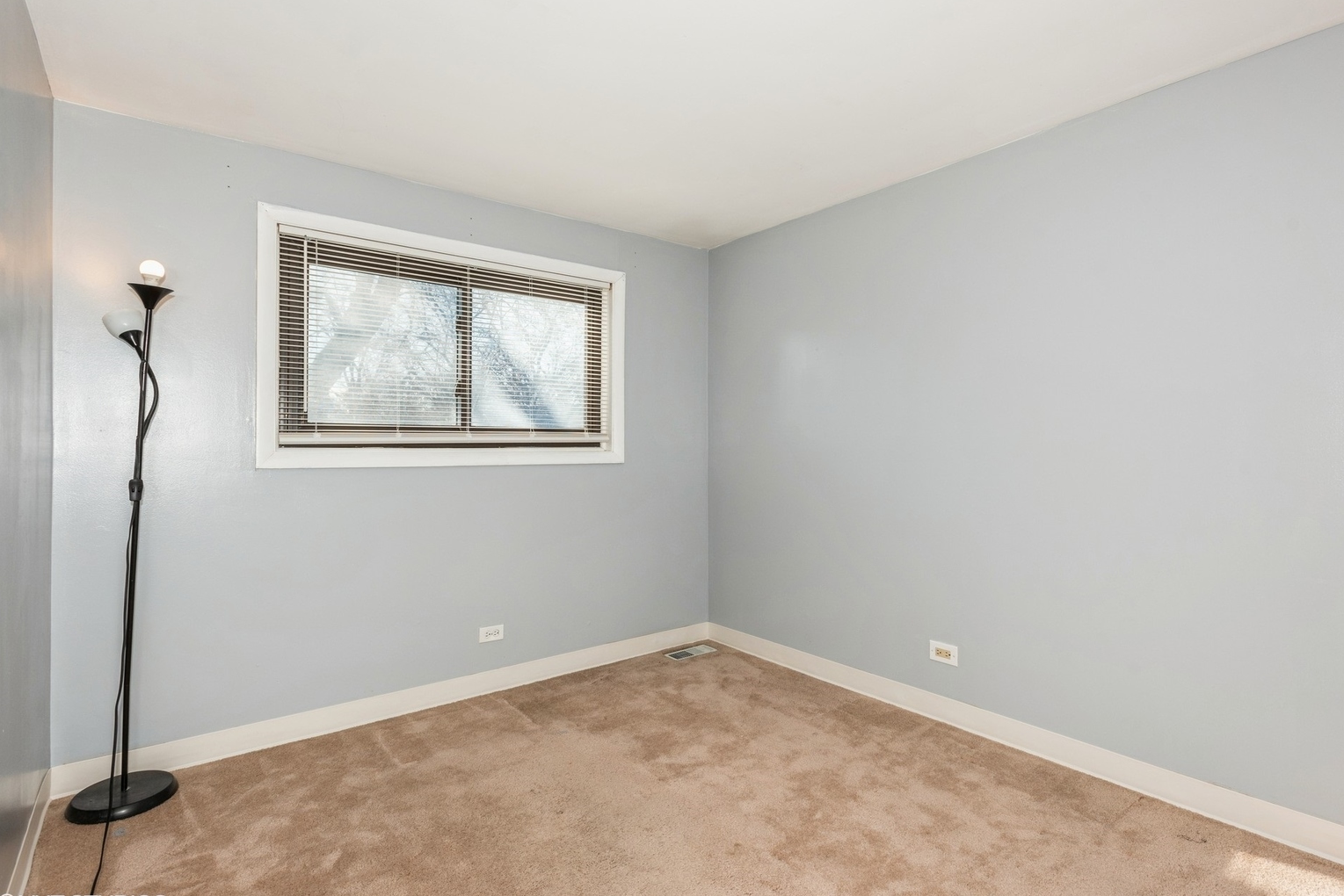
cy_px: 448
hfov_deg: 90.0
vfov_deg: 67.4
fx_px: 672
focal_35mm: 18
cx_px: 697
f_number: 8
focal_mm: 17
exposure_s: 1/250
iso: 400
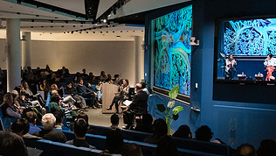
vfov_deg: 24.4
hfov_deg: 41.9
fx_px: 359
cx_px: 111
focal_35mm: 49
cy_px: 88
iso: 6400
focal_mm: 24
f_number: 4
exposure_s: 1/160
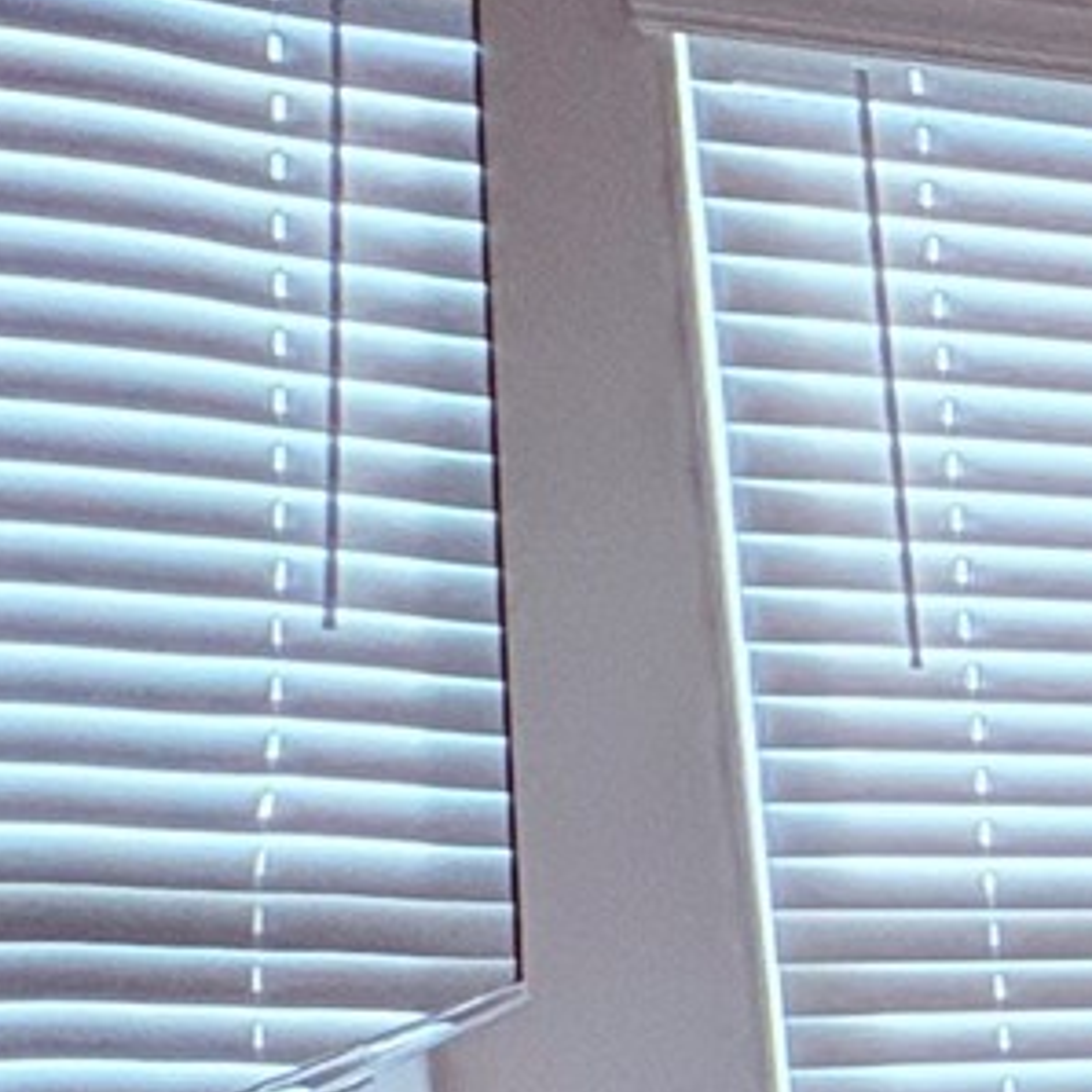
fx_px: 3034
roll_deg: -0.5
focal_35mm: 85
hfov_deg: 11.3
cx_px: 3313
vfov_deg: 19.6
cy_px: 1180
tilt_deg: -6.8
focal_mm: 2.22
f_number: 2.2
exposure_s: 1/120
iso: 320
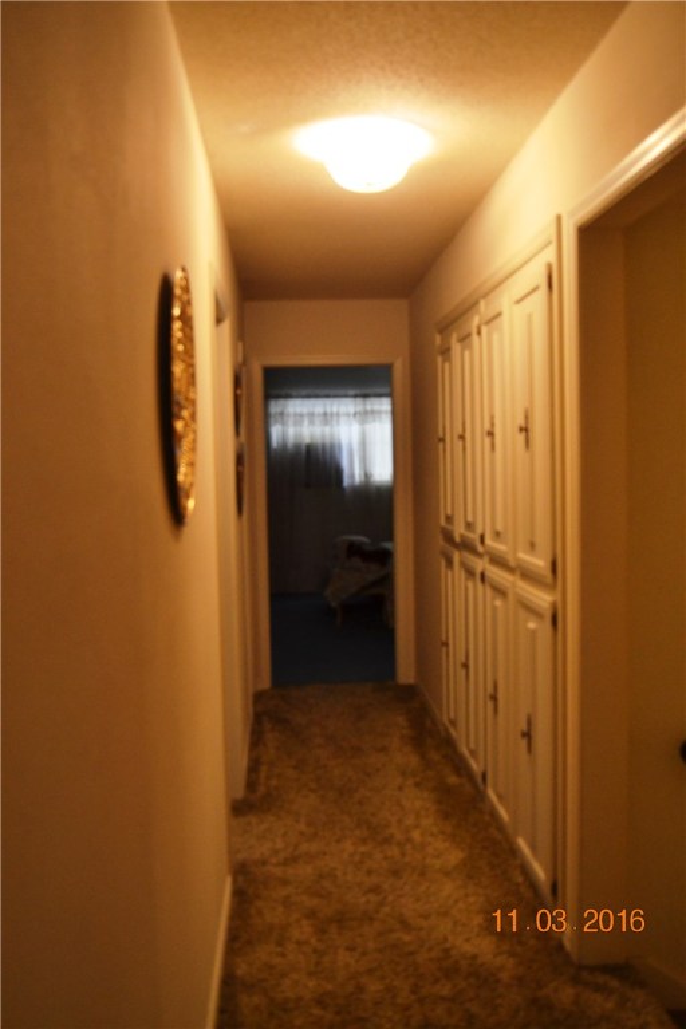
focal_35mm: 30
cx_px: 343
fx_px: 857
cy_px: 514
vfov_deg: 61.9
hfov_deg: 43.6
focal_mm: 20
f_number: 3.5
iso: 800
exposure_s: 1/60
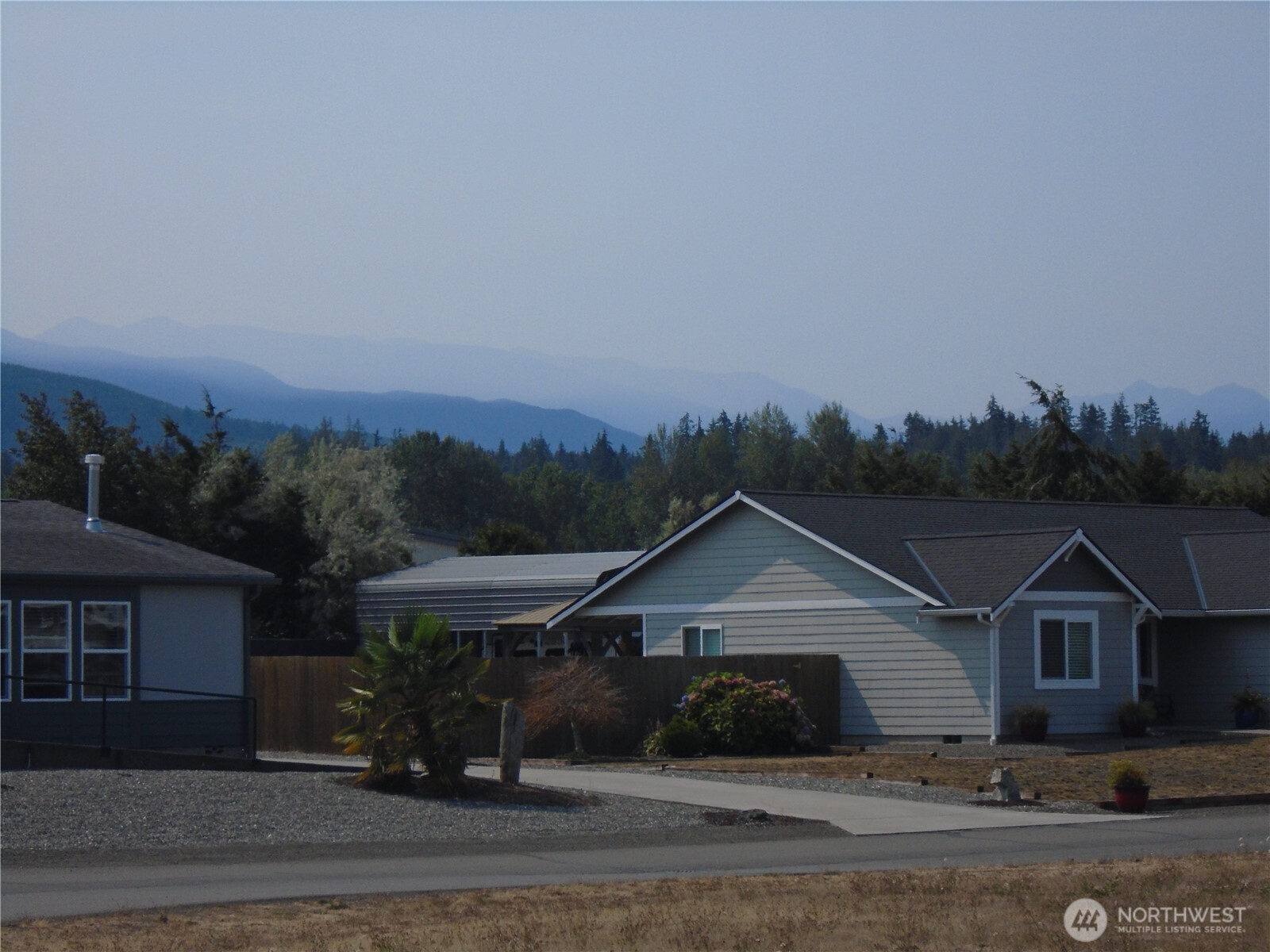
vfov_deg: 13.6
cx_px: 635
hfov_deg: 18.0
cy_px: 476
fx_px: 3999
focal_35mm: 109
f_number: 14.5
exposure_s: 1/200
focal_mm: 19.3
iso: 100
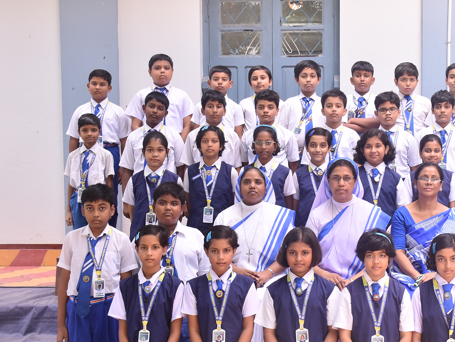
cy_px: 184
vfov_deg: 23.3
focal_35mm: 63
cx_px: 331
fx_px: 828
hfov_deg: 30.3
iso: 400
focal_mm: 26
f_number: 5
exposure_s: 1/160
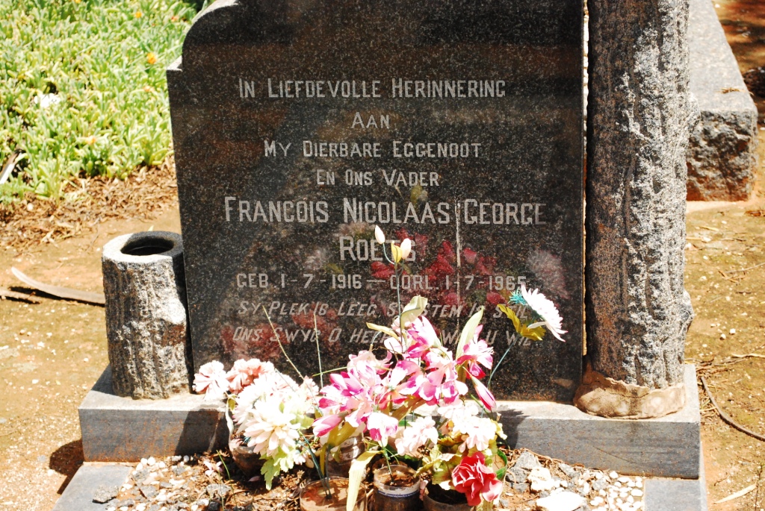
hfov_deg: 26.0
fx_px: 1659
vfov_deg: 17.5
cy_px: 256
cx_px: 382
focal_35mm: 78
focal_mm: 52
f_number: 5.6
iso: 1600
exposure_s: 1/3200
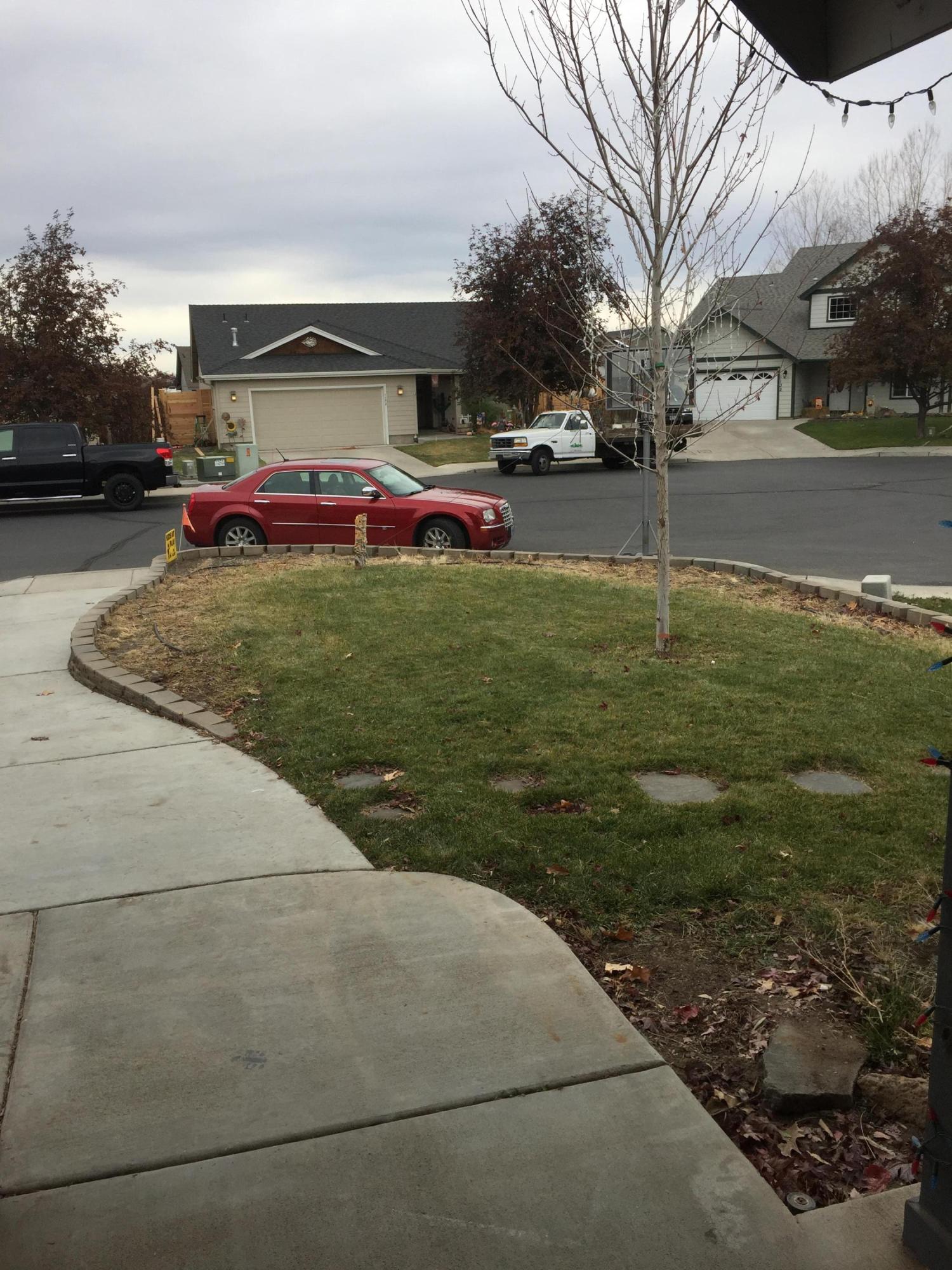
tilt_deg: -16.0
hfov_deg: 48.2
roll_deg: +0.8
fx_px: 1063
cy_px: 635
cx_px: 476
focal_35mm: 29
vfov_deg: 61.7
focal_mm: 4.15
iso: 32
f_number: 2.2
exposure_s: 1/719
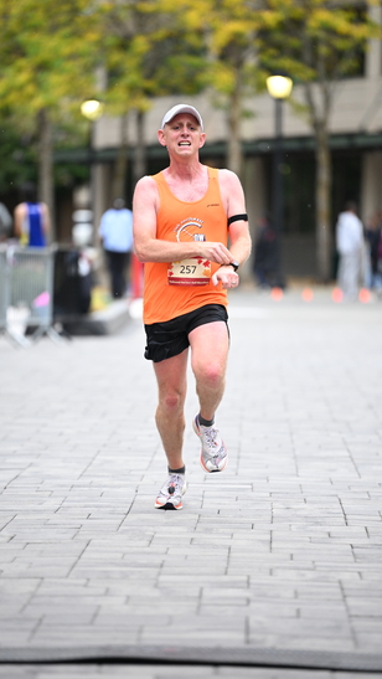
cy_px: 340
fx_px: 3599
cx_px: 182
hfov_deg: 6.1
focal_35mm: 200
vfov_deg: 10.8
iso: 1600
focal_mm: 190
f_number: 2.8
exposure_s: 1/1250
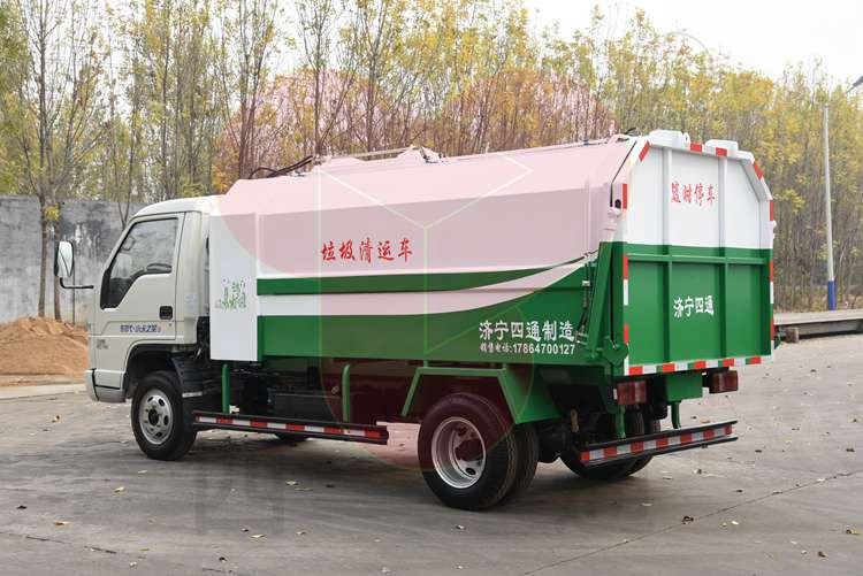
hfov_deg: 39.6
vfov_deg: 27.0
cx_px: 432
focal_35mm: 50
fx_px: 1199
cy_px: 288
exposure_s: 1/160
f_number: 8
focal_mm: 50
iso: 320
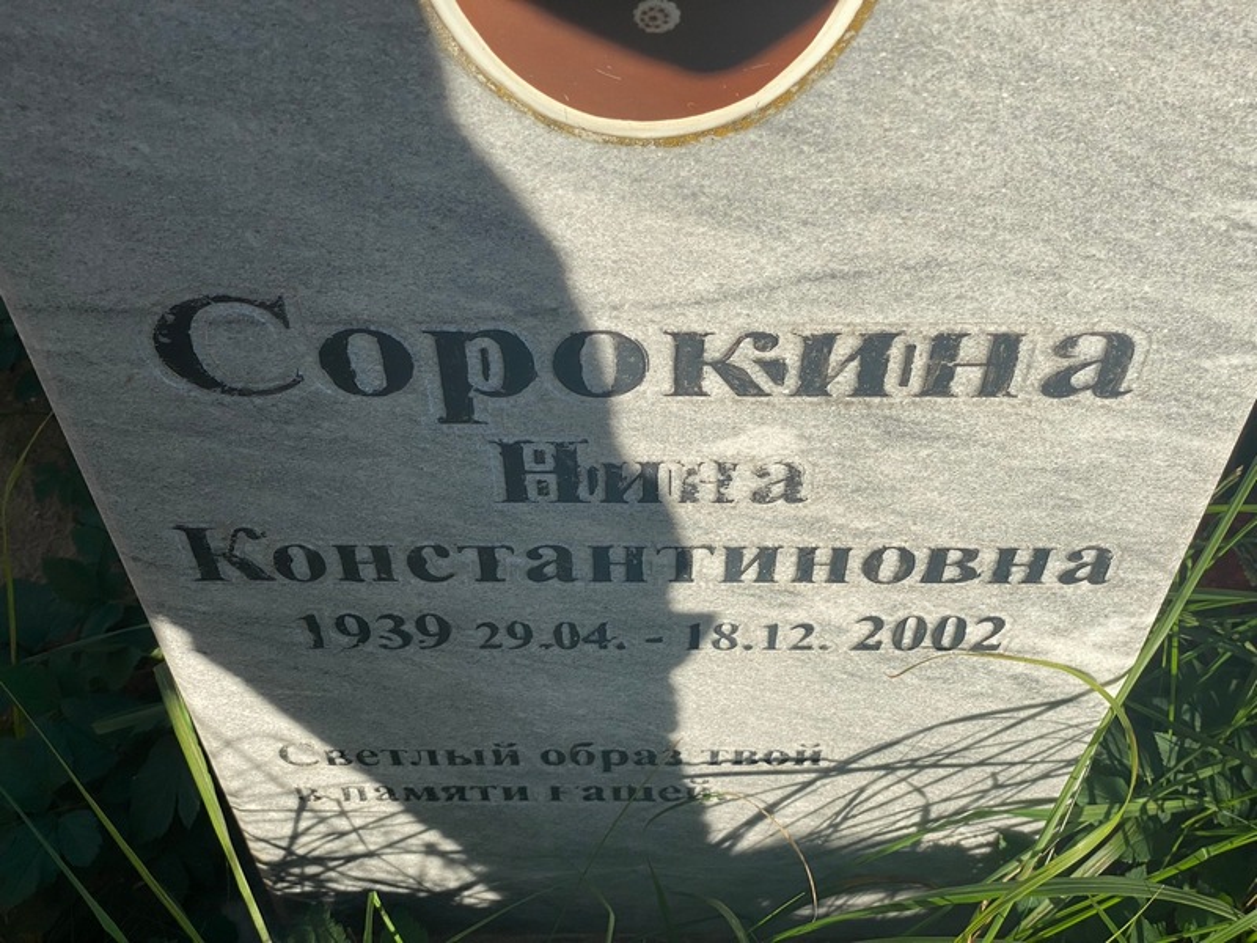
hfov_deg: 36.8
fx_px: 1888
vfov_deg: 28.0
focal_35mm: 52
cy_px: 472
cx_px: 628
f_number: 2
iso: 20
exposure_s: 1/1199
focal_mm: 6
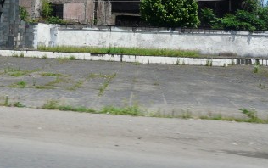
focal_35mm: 61
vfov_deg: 20.5
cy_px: -8
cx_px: 49
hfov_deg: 32.4
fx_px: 446
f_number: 5.6
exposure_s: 1/250
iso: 100
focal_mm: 4.6
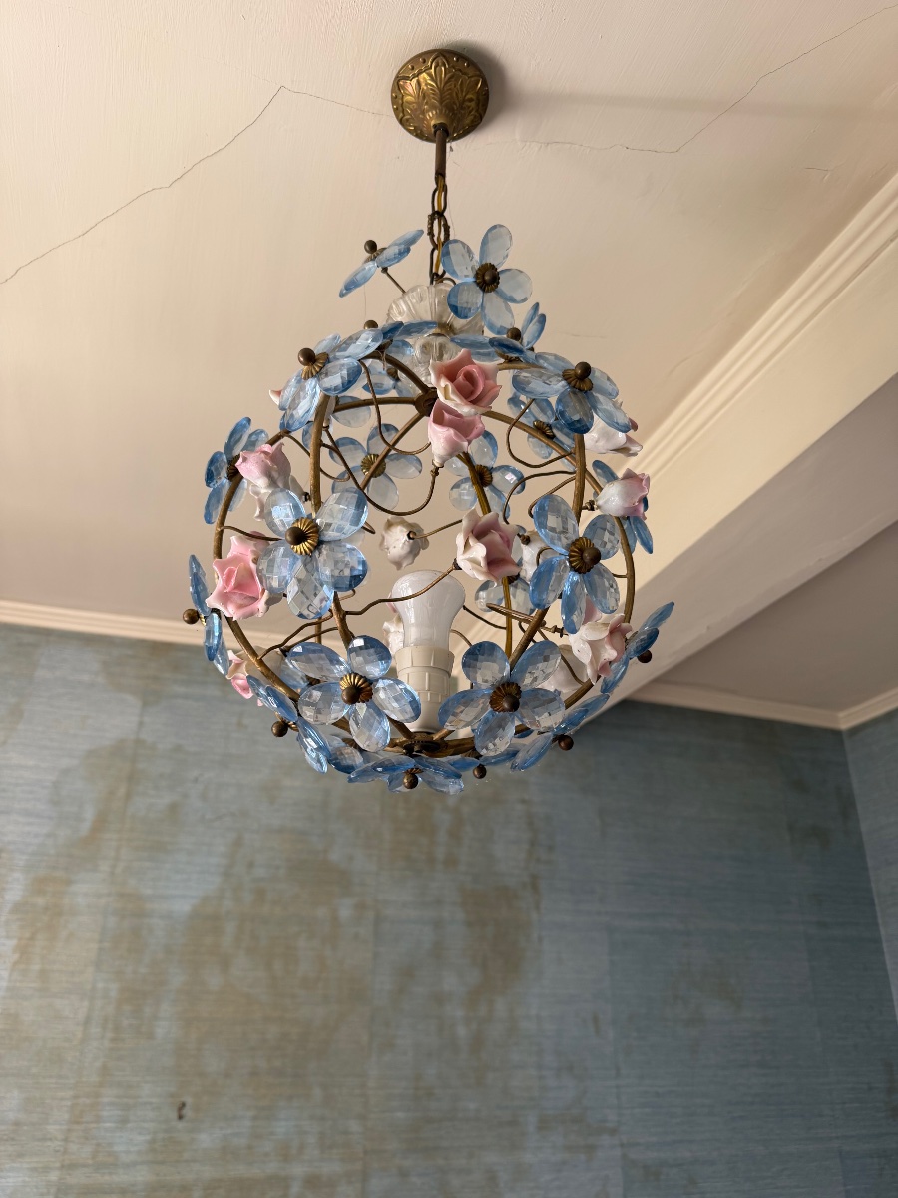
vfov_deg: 71.6
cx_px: 449
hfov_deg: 56.8
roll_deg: -0.4
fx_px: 830
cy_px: 599
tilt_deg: +26.1
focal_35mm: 24
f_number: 1.78
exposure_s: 1/121
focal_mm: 6.76
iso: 125
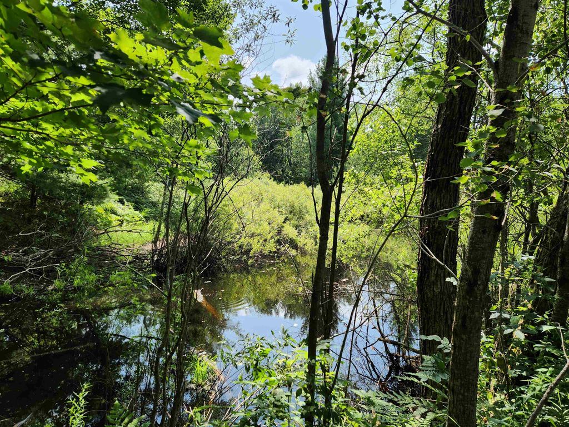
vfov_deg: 58.9
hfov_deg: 73.9
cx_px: 284
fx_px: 378
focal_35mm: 23
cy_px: 214
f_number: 1.8
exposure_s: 1/489
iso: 20
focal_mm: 5.4
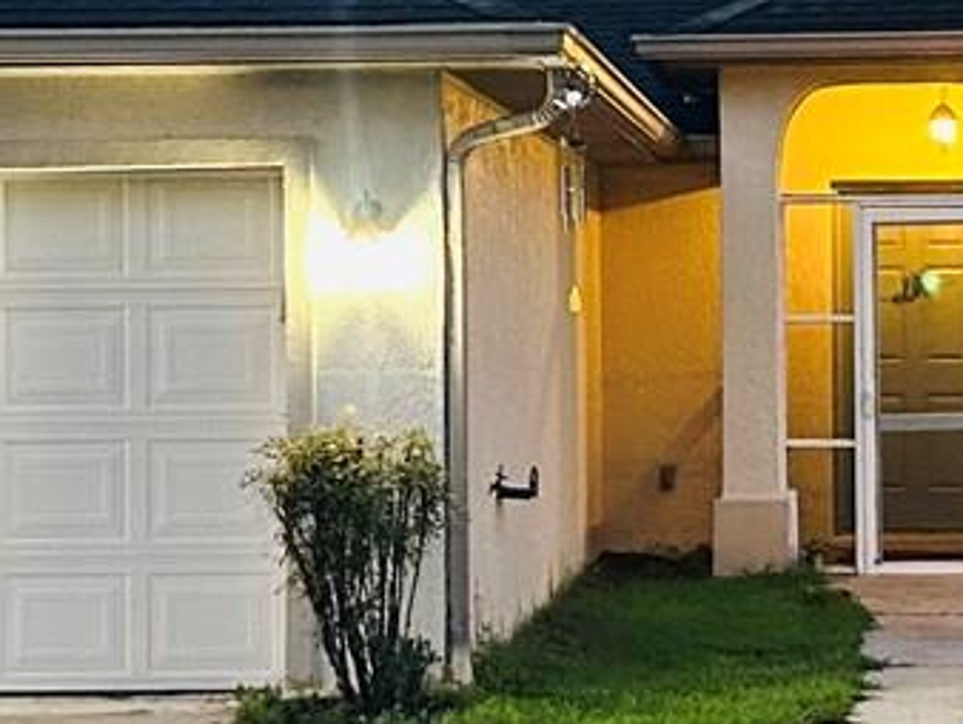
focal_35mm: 123
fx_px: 3424
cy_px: 279
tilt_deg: +0.9
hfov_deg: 16.0
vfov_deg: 12.1
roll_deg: +0.6
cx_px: 633
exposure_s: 1/40
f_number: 1.5
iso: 500
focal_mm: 5.7
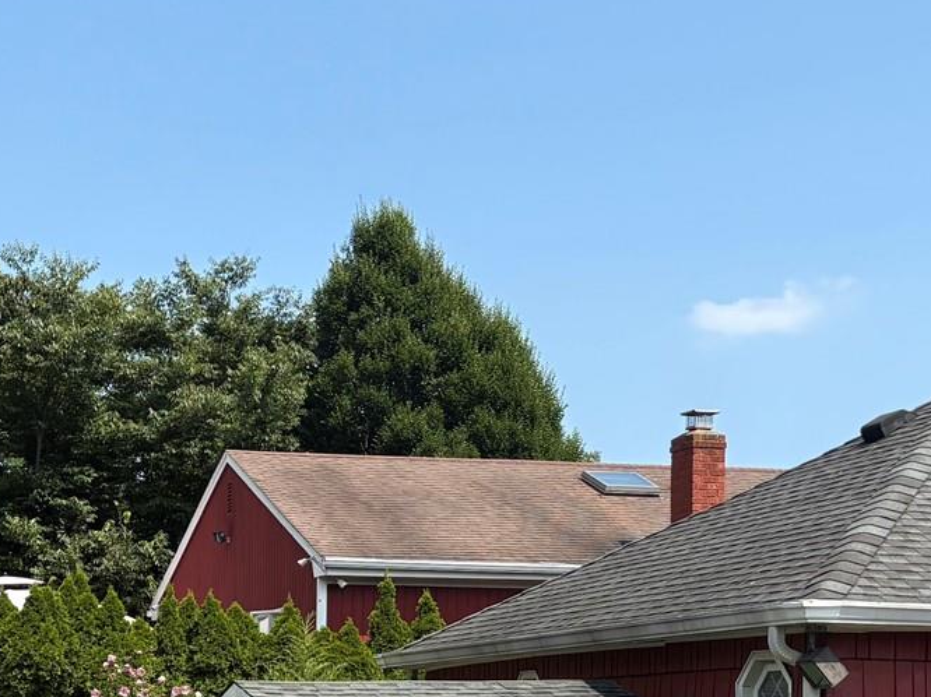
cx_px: 91
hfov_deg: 23.8
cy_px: 786
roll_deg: -0.1
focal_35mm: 80
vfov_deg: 17.7
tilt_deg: +0.1
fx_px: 2151
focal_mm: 5.96
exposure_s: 1/2208
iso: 50
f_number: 1.6
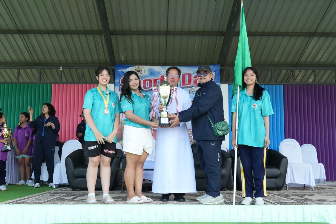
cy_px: 112
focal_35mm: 45
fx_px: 420
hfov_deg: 43.6
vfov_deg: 29.9
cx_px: 168
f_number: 8
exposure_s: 1/1600
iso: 5000
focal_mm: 30
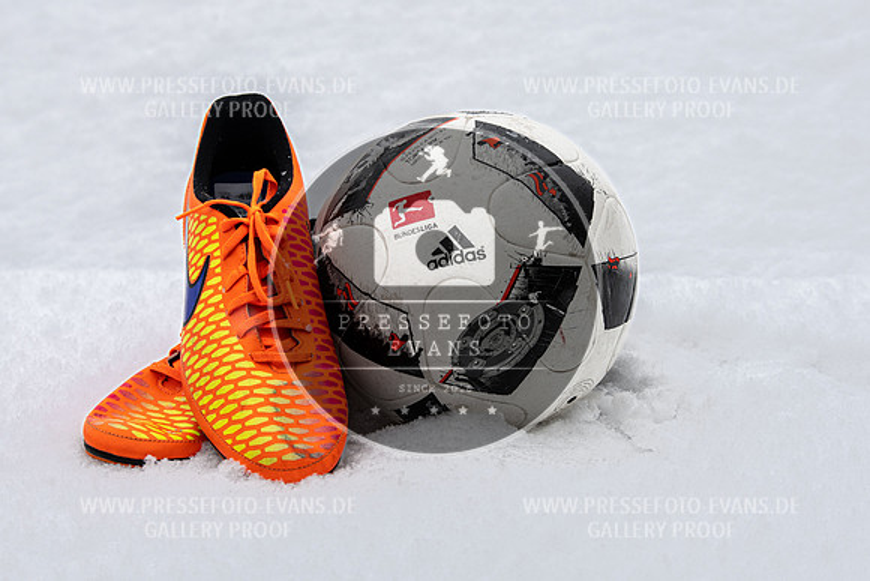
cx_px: 436
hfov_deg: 17.3
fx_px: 2865
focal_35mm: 119
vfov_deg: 11.6
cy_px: 248
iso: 125
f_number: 6.3
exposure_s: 1/320
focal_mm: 100
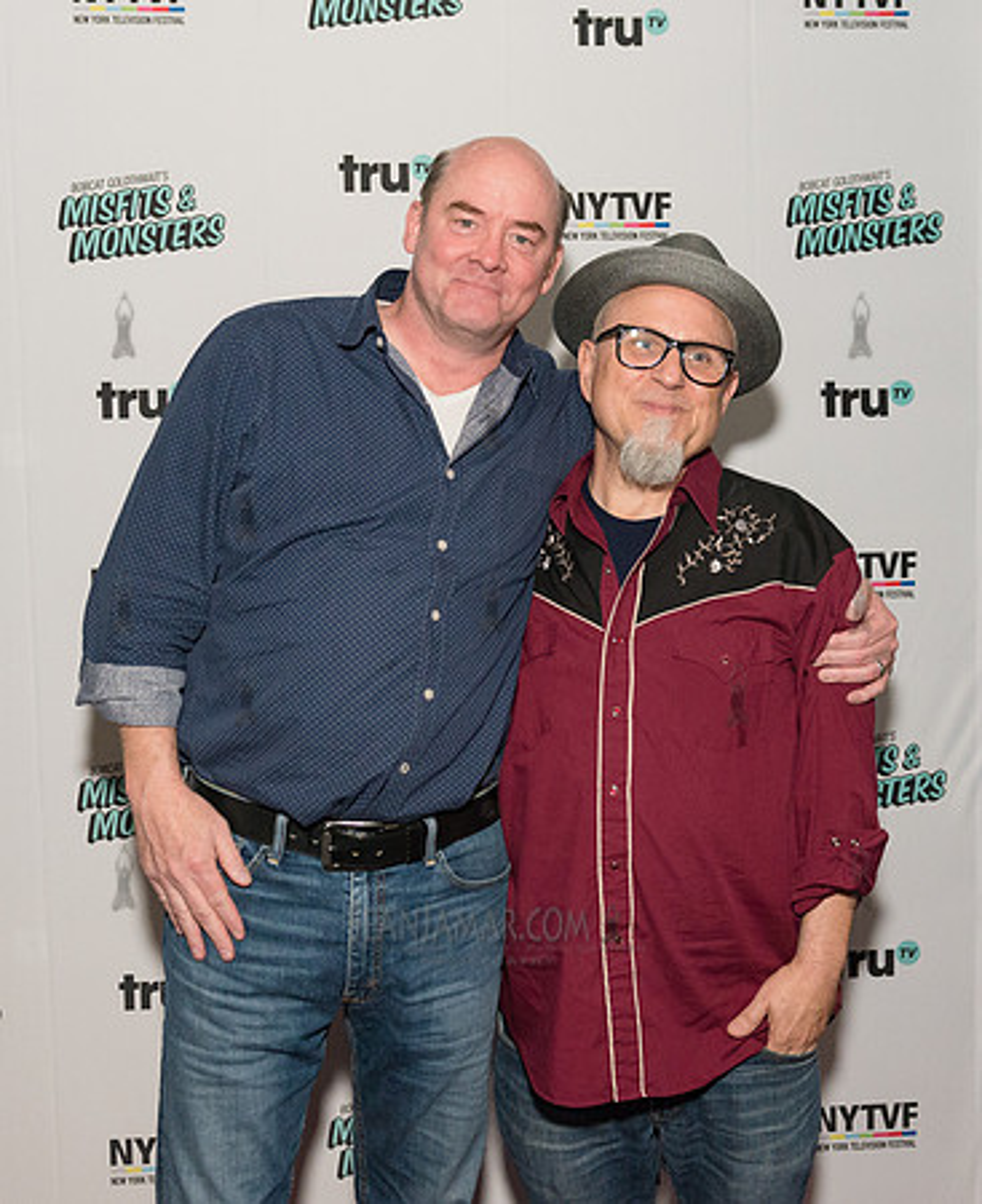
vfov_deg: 38.2
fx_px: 1738
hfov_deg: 31.5
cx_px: 474
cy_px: 571
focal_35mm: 48
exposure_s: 1/500
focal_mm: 32
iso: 3200
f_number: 4
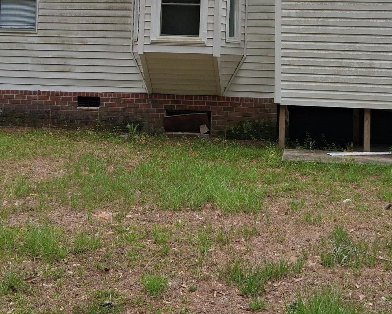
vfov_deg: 28.4
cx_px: 246
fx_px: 592
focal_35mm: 51
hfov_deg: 36.4
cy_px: 25
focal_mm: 3.98
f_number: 1.8
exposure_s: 1/363
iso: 25
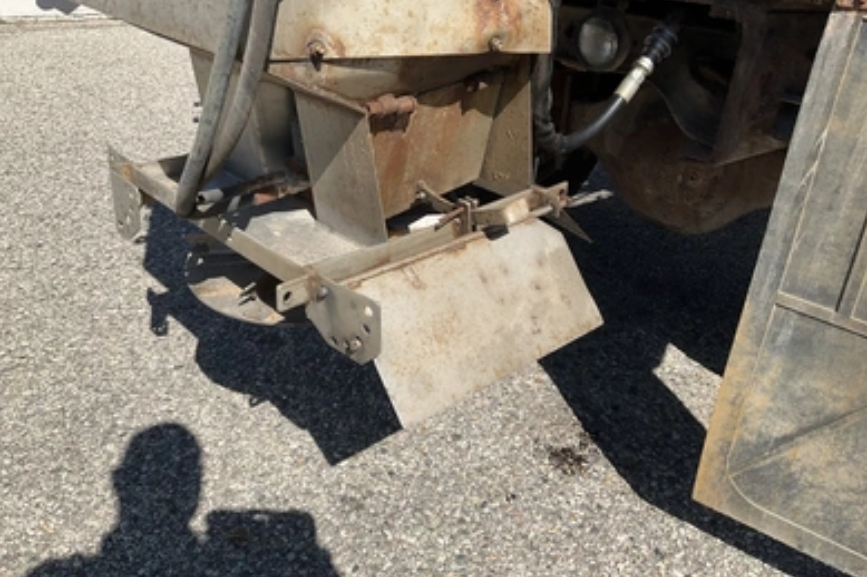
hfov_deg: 60.3
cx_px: 428
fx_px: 746
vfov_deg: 42.3
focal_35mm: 31
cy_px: 265
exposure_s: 1/1730
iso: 25
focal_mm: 3
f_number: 1.8
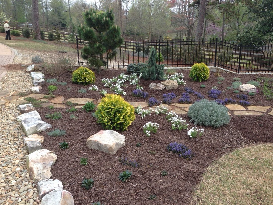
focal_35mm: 33
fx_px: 260
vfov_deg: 42.9
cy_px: 102
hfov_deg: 55.4
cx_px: 136
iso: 50
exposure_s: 1/275
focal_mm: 4.12
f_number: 2.4
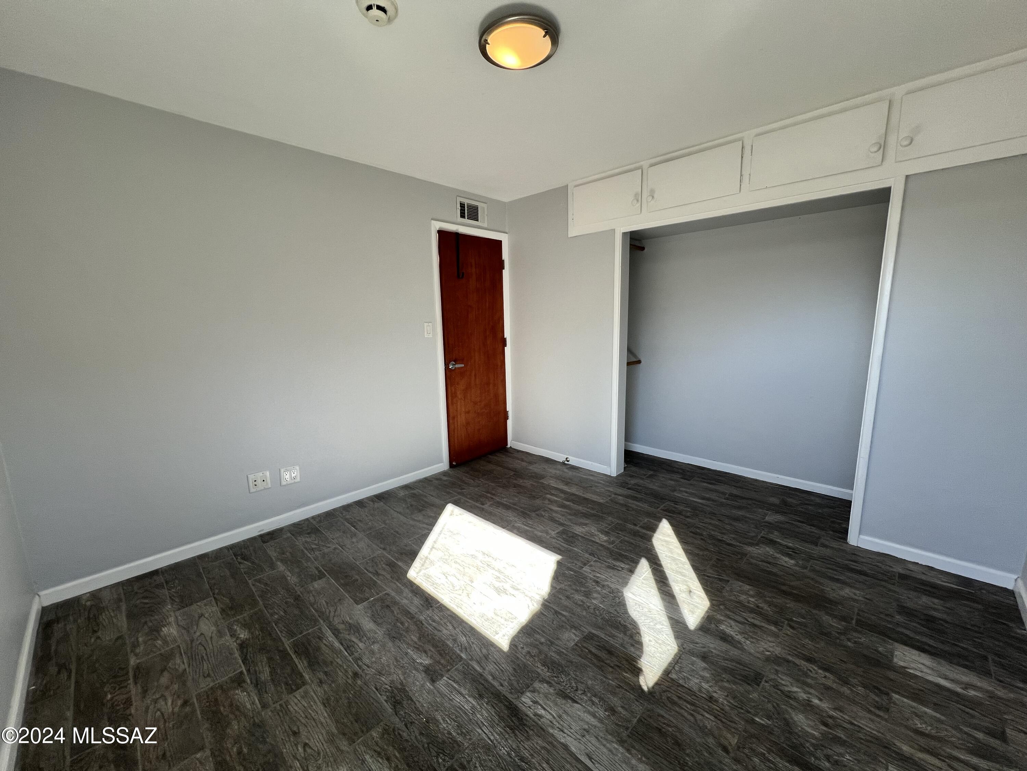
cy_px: 386
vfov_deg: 89.9
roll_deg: +1.4
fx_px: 386
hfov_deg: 106.2
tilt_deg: -9.0
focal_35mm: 13
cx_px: 514
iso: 64
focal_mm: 1.57
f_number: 1.8
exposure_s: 1/120
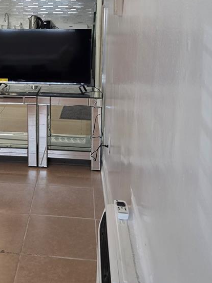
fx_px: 408
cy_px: 64
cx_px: 13
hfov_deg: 27.8
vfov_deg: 37.1
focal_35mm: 50
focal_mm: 6.3
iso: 160
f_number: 1.7
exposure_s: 1/120
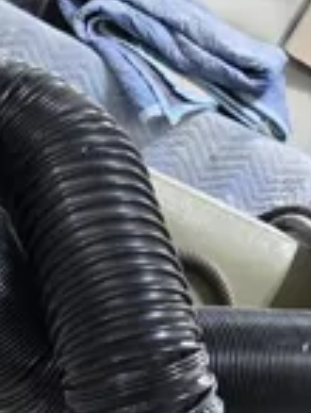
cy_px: 523
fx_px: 1409
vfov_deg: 15.9
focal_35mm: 118
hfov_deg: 12.0
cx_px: -174
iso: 100
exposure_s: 1/120
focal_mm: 5.4
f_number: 1.8
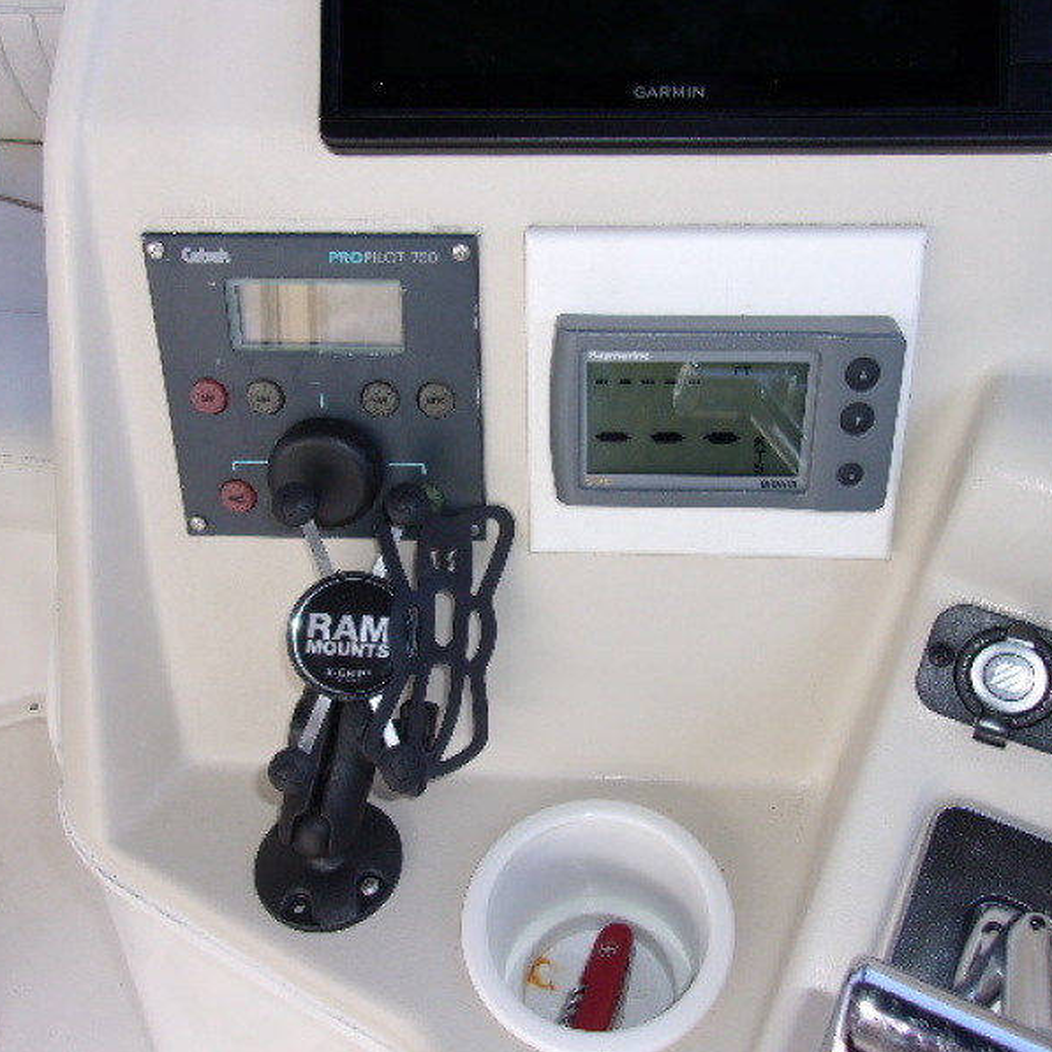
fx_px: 1100
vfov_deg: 51.1
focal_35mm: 32
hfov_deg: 51.1
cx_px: 541
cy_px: 525
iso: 80
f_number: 3
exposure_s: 1/210
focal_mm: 4.9
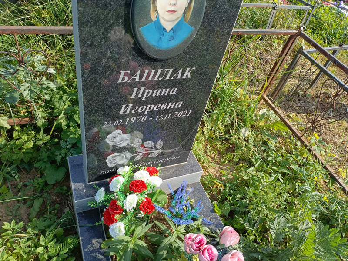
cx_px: 174
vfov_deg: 54.9
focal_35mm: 25
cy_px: 130
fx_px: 251
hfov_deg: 69.4
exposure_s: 1/456
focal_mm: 4.76
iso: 112
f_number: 1.69
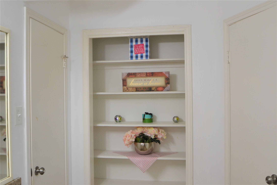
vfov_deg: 36.9
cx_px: 138
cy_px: 92
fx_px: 277
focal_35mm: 36
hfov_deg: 53.1
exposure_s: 1/60
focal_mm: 24
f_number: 4.5
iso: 400
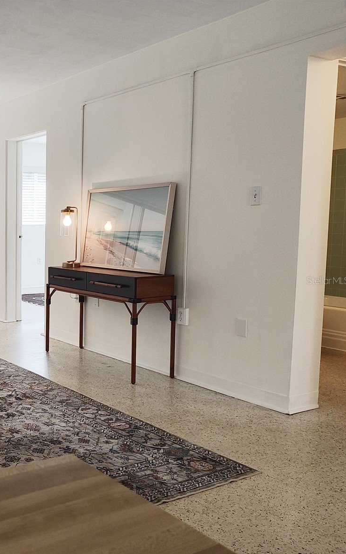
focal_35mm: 36
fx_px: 543
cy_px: 280
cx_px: -25
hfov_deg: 31.7
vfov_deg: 54.0
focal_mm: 4.15
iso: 100
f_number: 1.5
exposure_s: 1/121
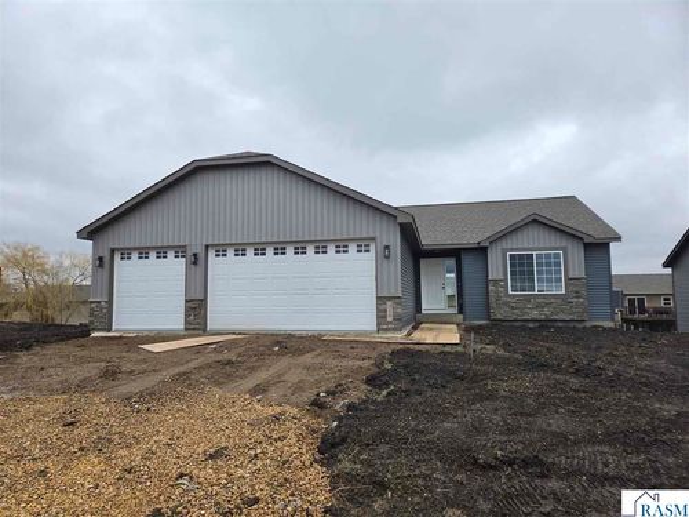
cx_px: 344
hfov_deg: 73.9
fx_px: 458
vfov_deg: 58.9
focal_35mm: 23
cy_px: 258
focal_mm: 5.4
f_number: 1.8
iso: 80
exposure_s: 1/890
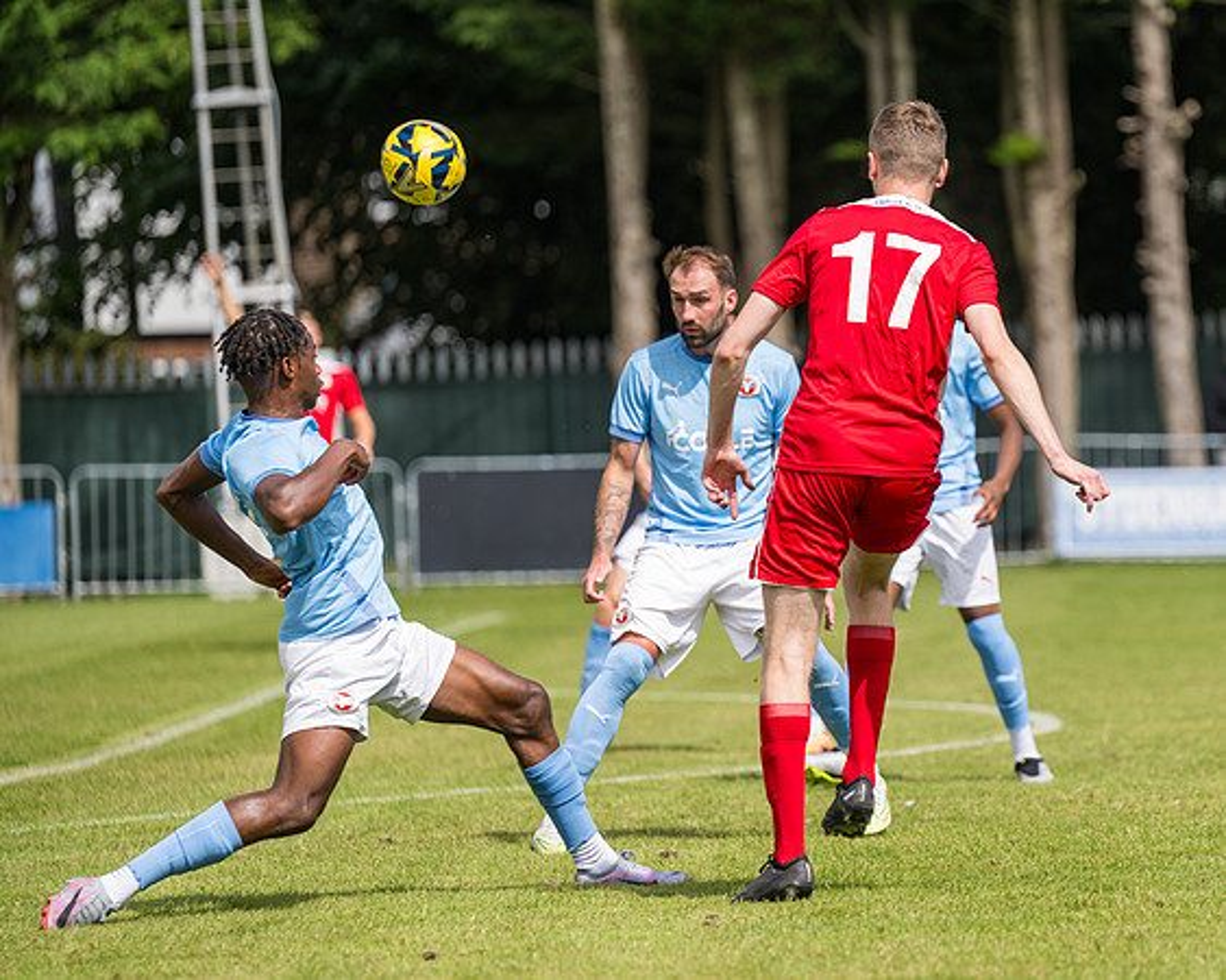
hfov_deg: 7.6
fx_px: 9257
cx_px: 949
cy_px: 405
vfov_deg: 6.1
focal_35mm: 255
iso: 125
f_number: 2.8
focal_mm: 175
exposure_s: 1/1600
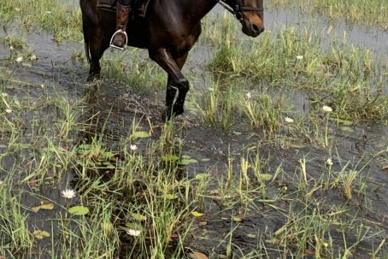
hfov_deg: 31.1
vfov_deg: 21.5
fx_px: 658
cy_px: 3
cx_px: 24
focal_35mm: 61
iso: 25
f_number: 1.8
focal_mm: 4.25
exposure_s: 1/1845
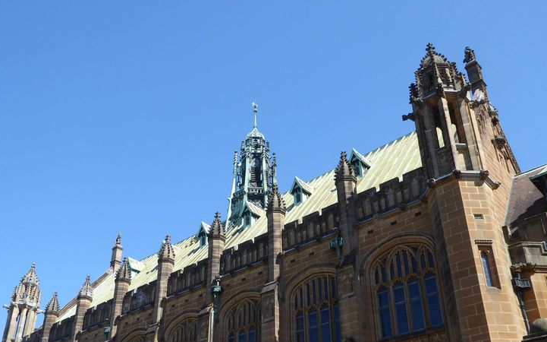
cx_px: 250
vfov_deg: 31.8
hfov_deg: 49.2
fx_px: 596
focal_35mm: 40
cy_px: 222
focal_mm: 5.8
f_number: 3.6
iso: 80
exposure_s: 1/400
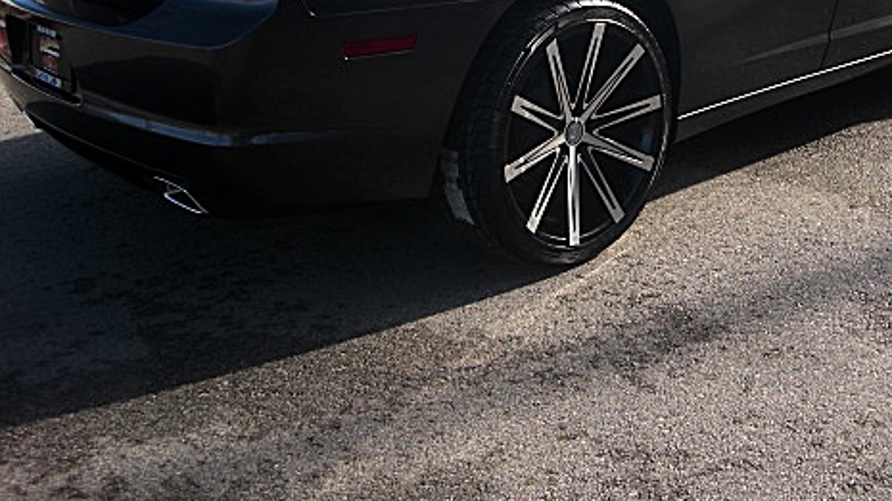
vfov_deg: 21.9
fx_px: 1277
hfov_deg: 38.3
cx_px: 551
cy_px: 88
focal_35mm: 54
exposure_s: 1/200
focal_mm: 6.3
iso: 50
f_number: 2.8
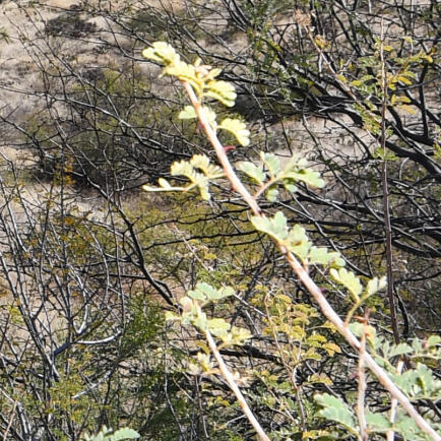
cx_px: -434
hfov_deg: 15.1
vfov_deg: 18.4
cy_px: 121
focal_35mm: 94
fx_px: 1355
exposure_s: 1/250
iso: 100
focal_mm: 11
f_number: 10
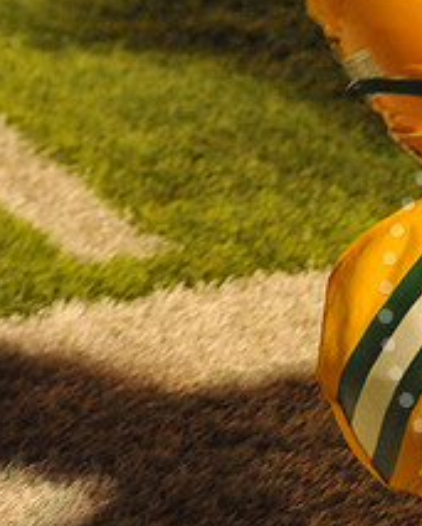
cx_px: 614
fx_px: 4767
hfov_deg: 5.0
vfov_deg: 6.3
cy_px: 301
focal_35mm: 306
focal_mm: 120
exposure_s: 1/200
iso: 6400
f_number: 5.6
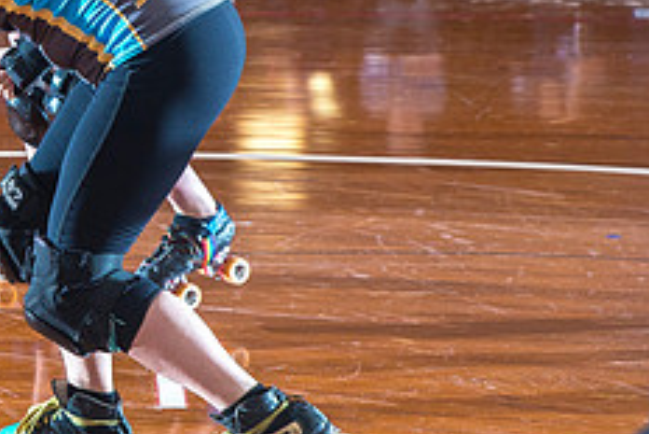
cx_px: -78
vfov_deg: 9.4
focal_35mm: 145
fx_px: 2616
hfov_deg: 13.8
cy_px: 35
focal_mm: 58
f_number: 5.6
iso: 800
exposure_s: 1/160
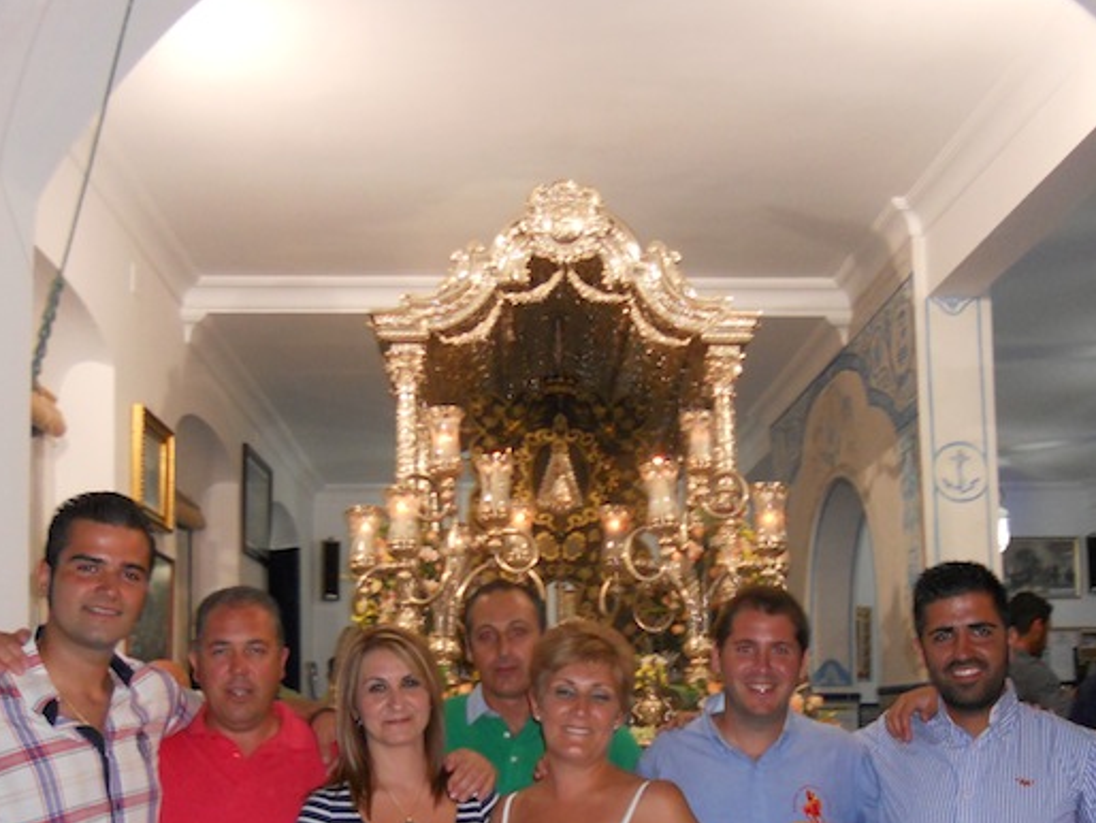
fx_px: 1330
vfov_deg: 33.6
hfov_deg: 44.8
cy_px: 629
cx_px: 567
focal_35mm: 42
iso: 250
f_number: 3.2
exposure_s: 1/25
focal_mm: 4.9
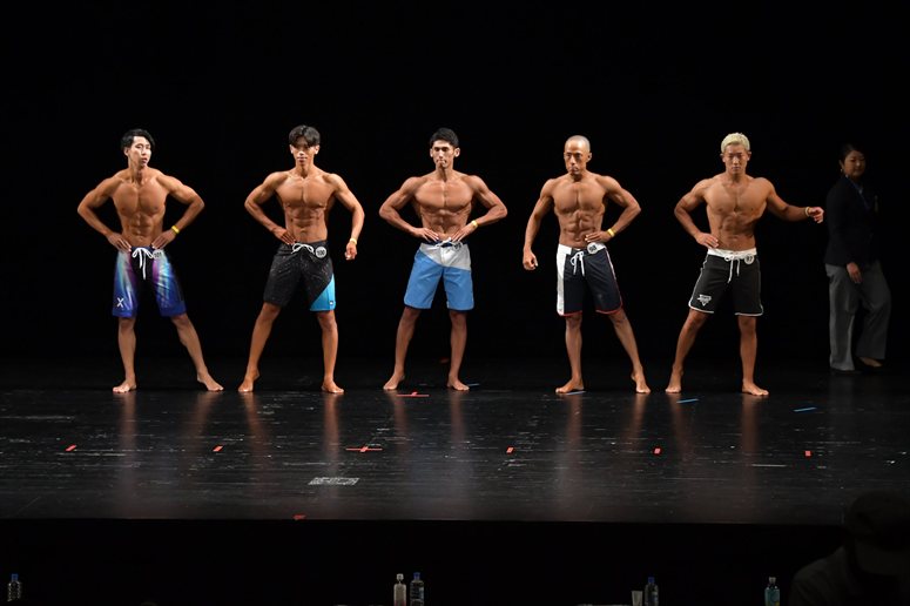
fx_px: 3790
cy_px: 303
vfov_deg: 9.1
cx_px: 455
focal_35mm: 150
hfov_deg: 13.7
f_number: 5.6
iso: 3200
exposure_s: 1/400
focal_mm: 100
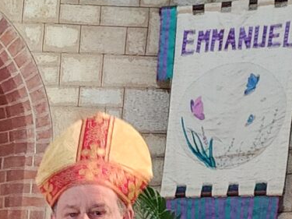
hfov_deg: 10.7
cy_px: 543
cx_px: -419
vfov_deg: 8.5
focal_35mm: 157
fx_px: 1324
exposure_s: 1/100
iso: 800
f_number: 1.8
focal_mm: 6.4
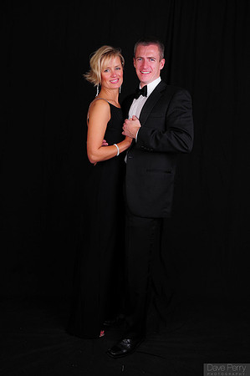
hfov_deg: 36.8
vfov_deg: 53.2
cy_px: 188
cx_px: 125
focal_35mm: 36
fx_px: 376
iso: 200
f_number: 8
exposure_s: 1/125
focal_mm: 24
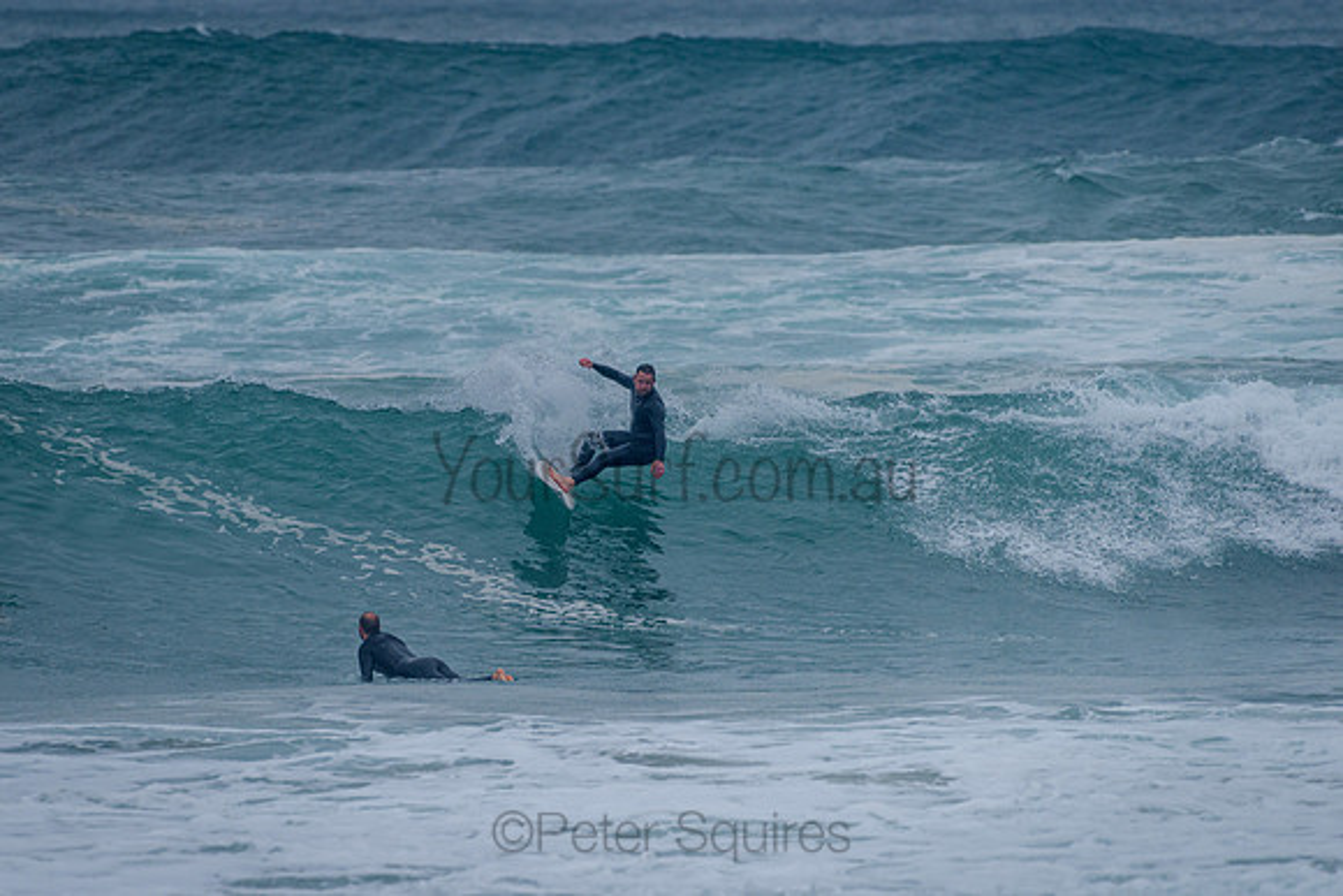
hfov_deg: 3.4
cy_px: 447
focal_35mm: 613
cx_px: 520
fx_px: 22855
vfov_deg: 2.2
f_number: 5.6
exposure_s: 1/2000
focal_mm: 500
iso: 450
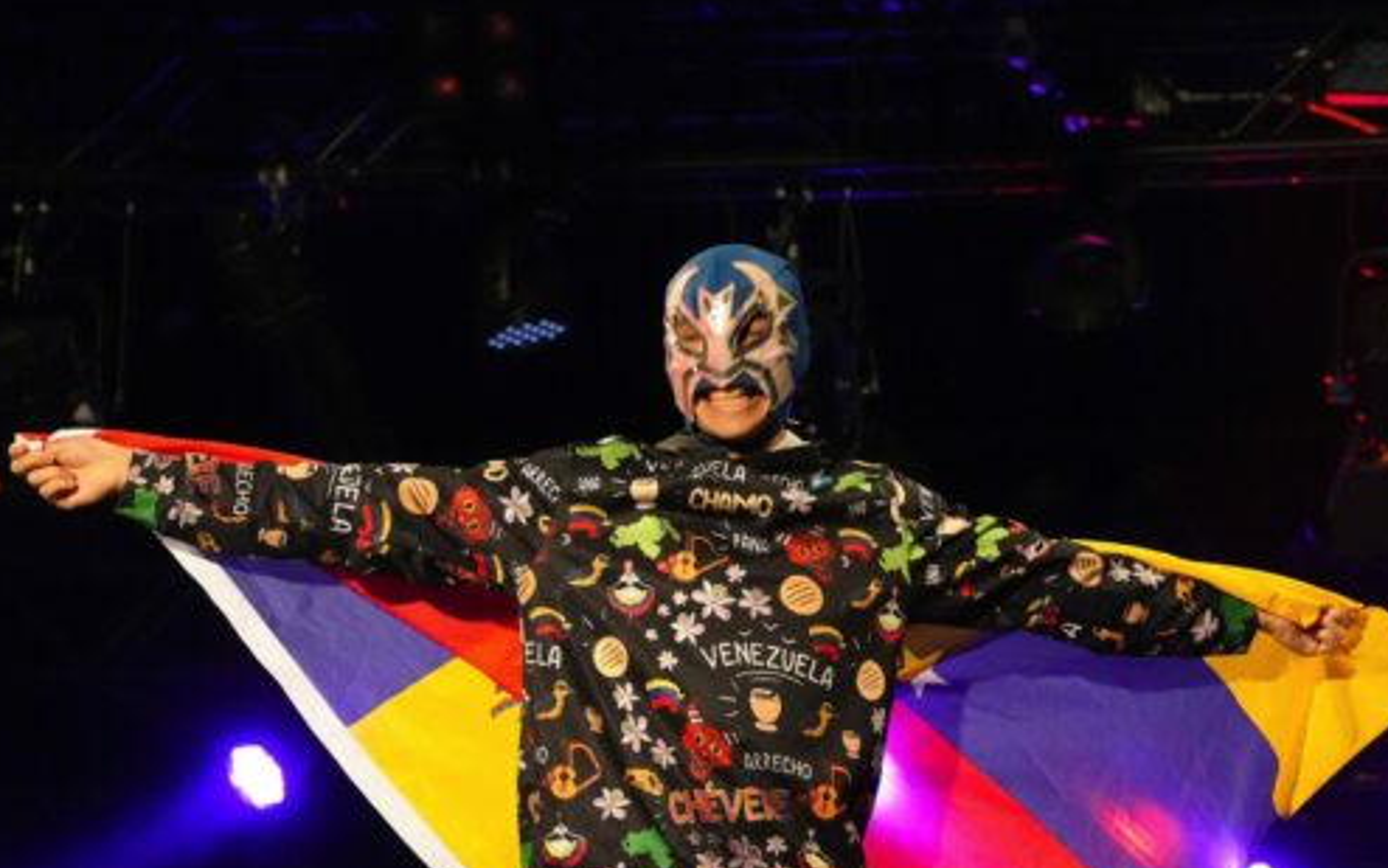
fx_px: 7908
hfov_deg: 10.0
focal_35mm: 209
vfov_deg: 6.3
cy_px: 551
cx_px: 820
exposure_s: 1/125
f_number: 5
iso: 6400
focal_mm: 88
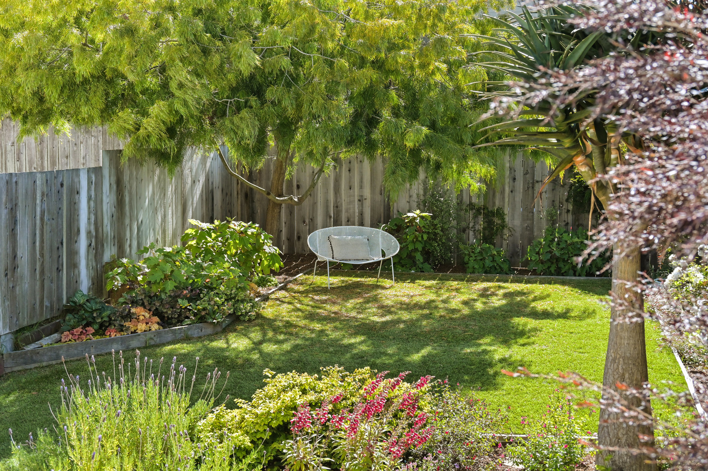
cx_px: 354
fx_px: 1022
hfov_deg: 38.2
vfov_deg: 26.0
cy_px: 236
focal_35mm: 52
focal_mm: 52
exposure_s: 1/1000
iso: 400
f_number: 5.6
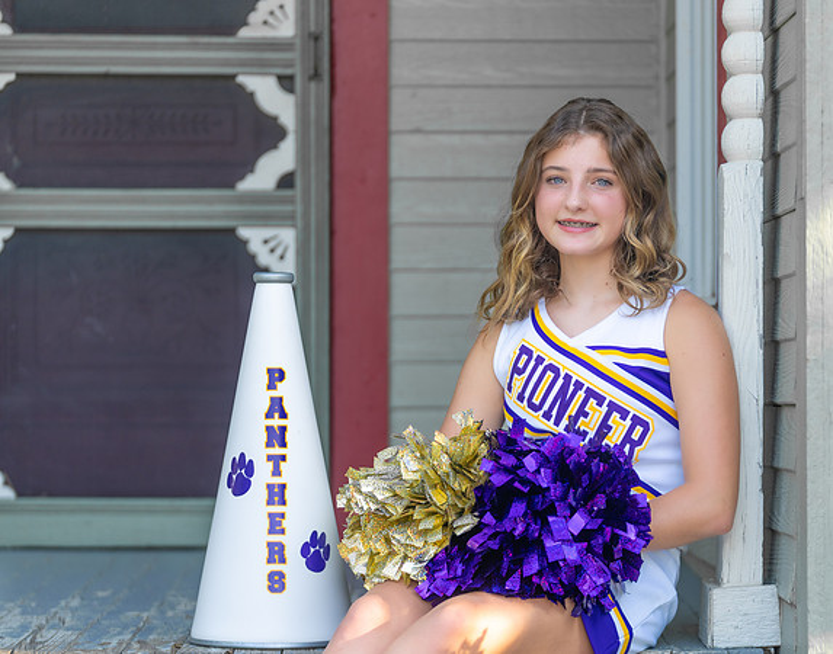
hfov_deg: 13.0
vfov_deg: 10.3
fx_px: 3642
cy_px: 358
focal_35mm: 149
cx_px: 558
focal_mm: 113
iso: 125
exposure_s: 1/320
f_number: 2.8
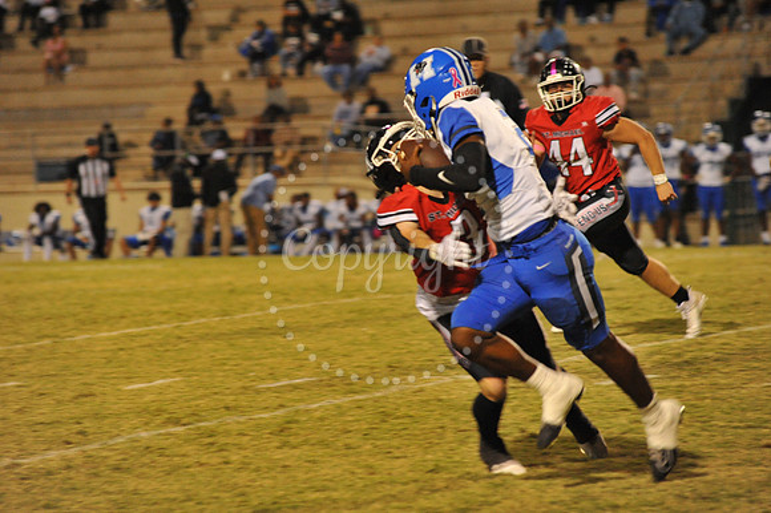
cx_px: 386
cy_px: 256
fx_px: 4281
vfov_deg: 6.9
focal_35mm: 200
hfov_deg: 10.3
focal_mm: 200
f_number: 5.6
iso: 5000
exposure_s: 1/200
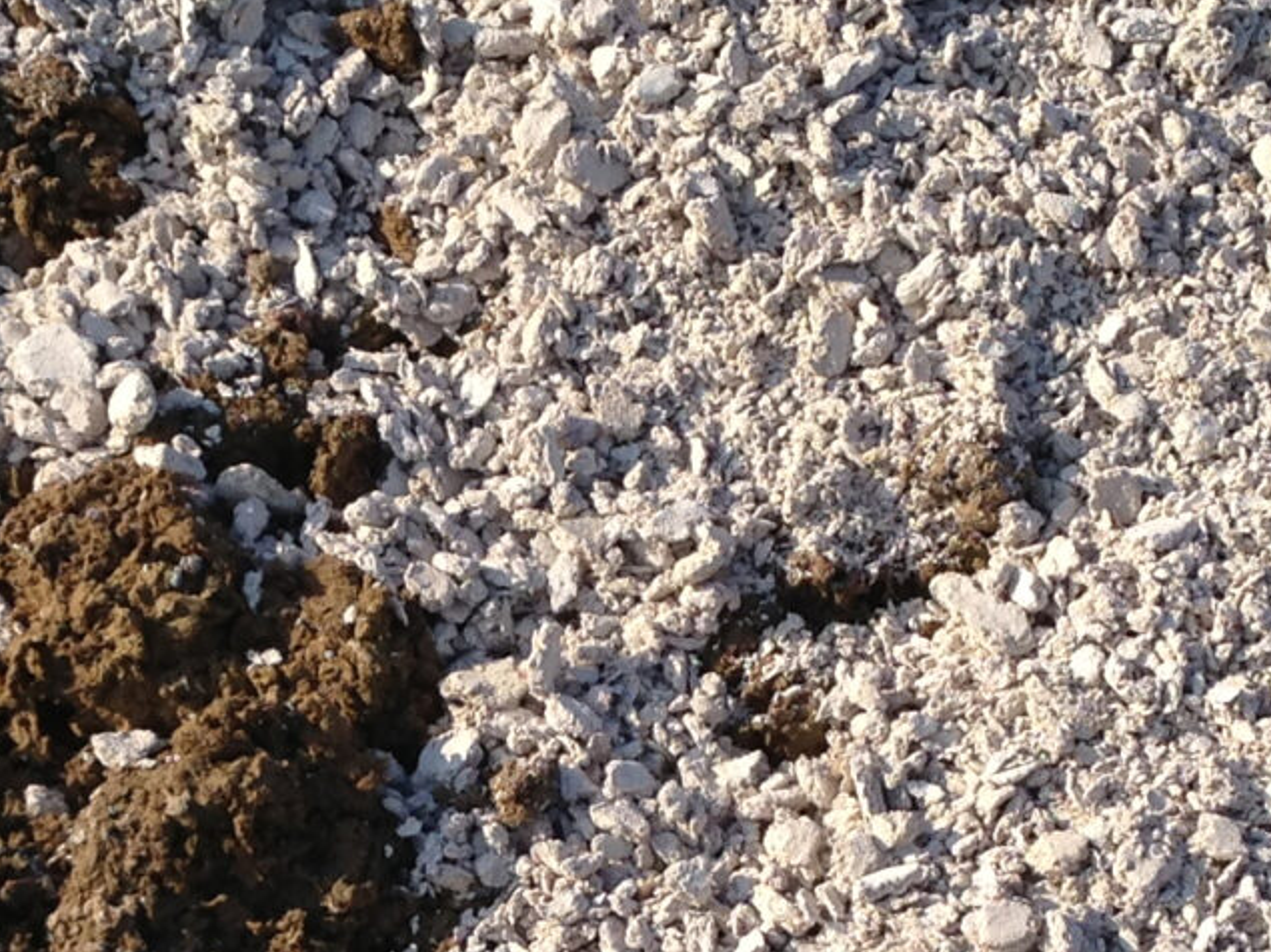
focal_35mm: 133
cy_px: 906
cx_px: 464
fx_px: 4882
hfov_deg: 14.8
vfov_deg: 11.1
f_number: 2.4
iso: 50
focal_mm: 4.13
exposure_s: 1/1427
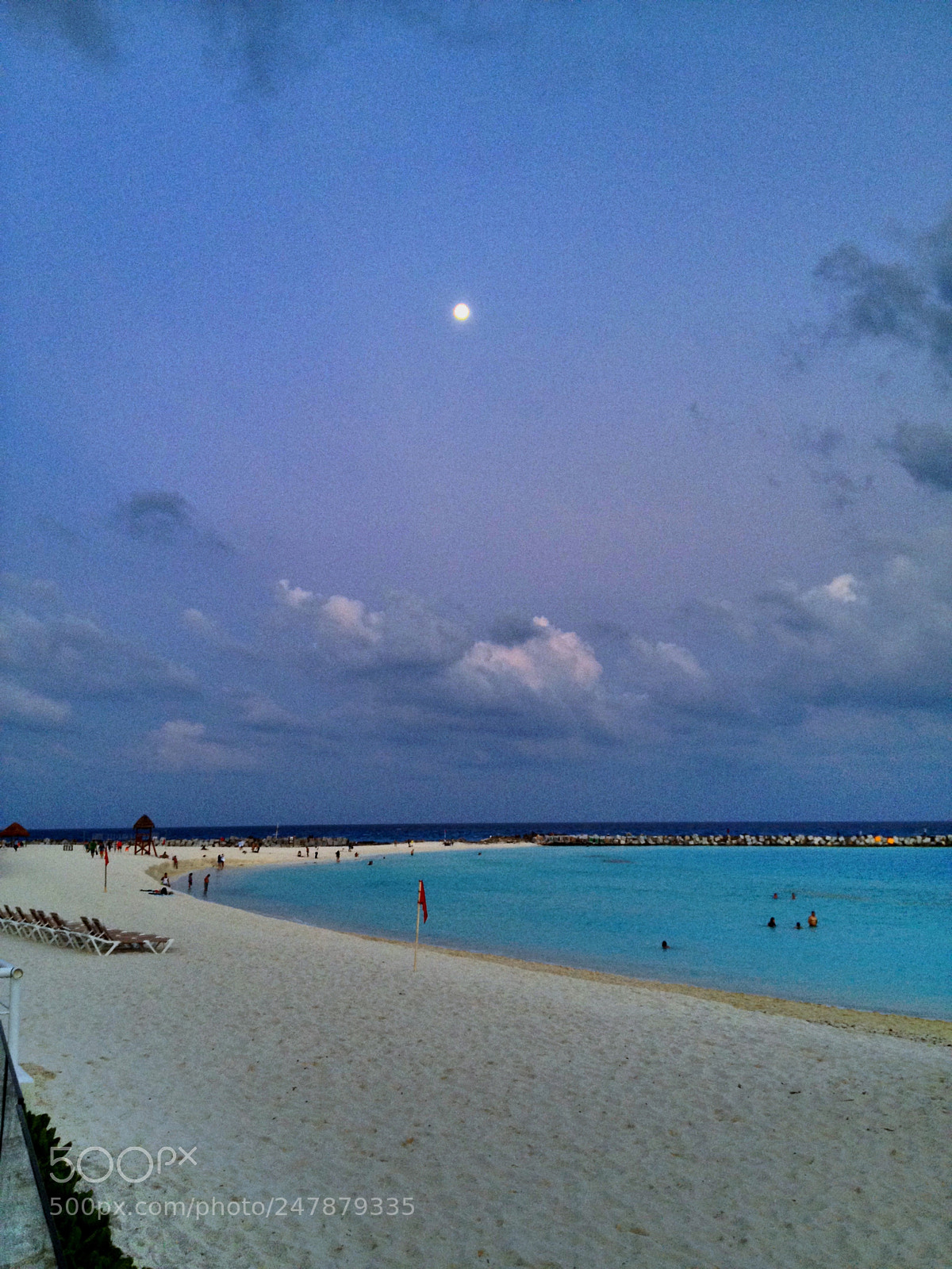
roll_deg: +1.2
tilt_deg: +5.7
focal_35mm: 35
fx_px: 1283
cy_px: 634
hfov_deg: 40.7
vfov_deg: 52.6
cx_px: 476
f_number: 2.4
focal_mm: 4.28
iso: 100
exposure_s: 1/20
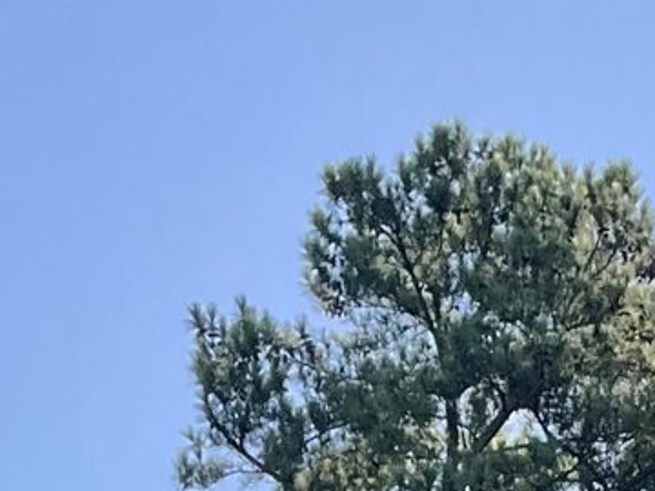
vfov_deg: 7.9
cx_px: 529
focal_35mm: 172
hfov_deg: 11.4
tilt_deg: +7.6
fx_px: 3255
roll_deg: +1.5
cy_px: 1211
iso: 25
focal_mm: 3
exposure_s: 1/978
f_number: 1.8
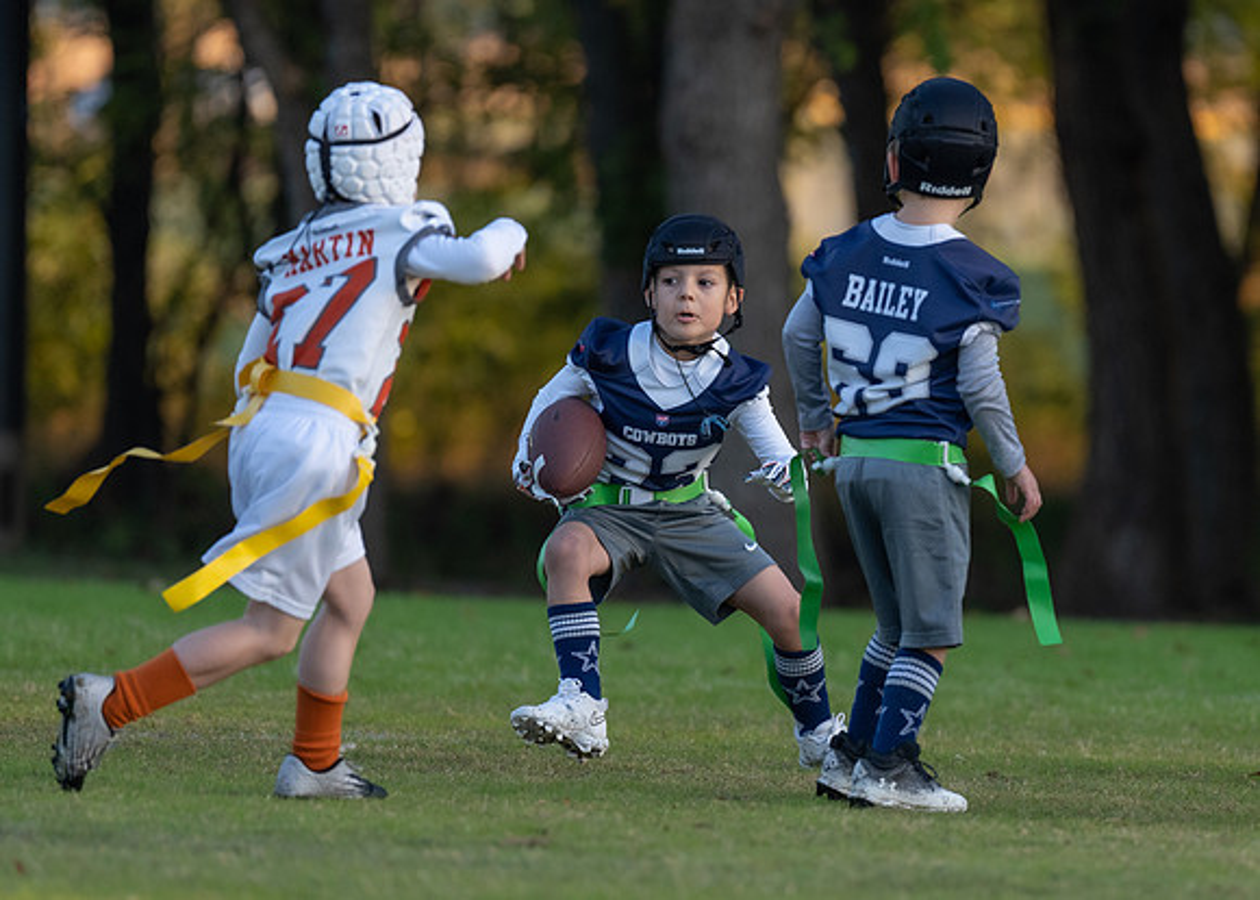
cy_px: 479
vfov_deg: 3.7
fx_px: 14110
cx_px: 851
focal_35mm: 394
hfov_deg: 5.1
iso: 500
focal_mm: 200
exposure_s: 1/1000
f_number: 2.8
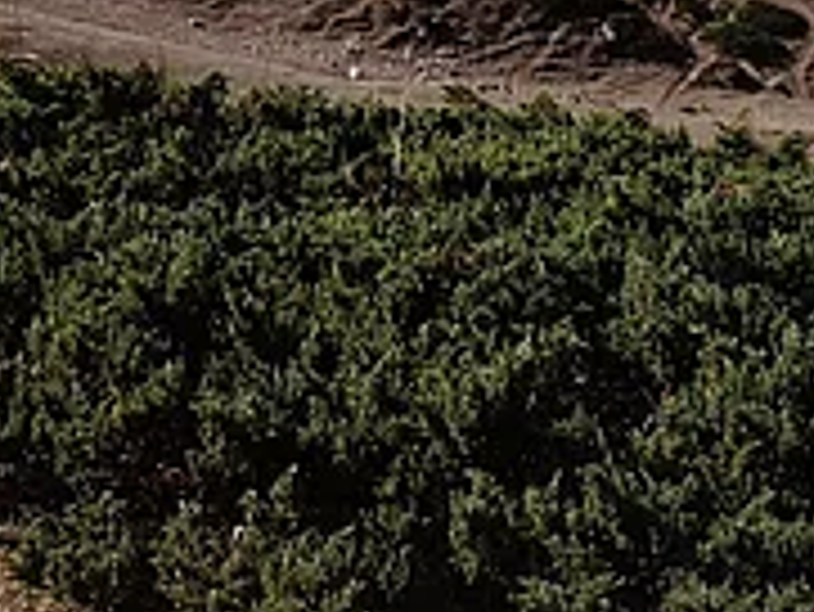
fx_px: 3035
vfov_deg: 10.4
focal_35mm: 129
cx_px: 670
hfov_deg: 15.2
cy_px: -677
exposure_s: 1/125
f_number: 16
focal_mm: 18
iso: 100
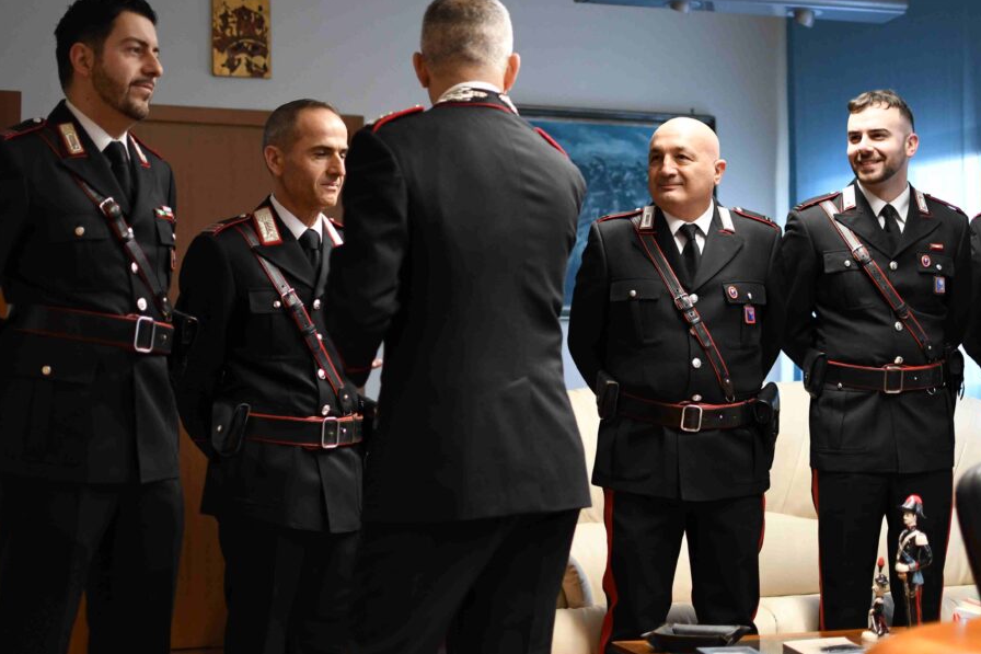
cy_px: 280
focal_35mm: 62
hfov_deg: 32.4
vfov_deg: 21.9
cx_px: 528
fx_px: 1689
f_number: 1.8
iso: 2000
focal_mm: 35
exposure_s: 1/200
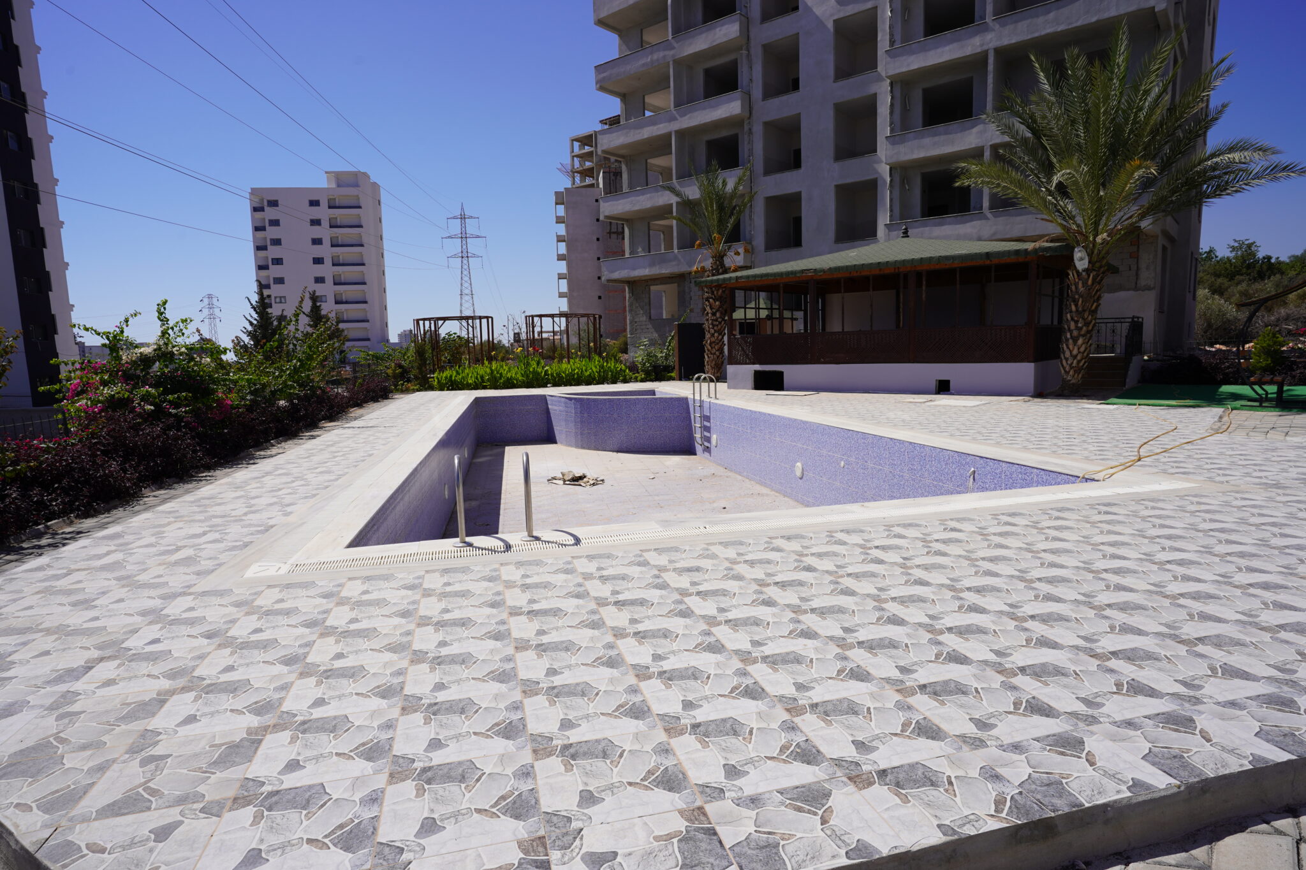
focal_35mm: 20
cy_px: 435
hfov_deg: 84.0
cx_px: 653
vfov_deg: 61.9
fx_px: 725
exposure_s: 1/320
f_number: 10
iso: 100
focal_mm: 20
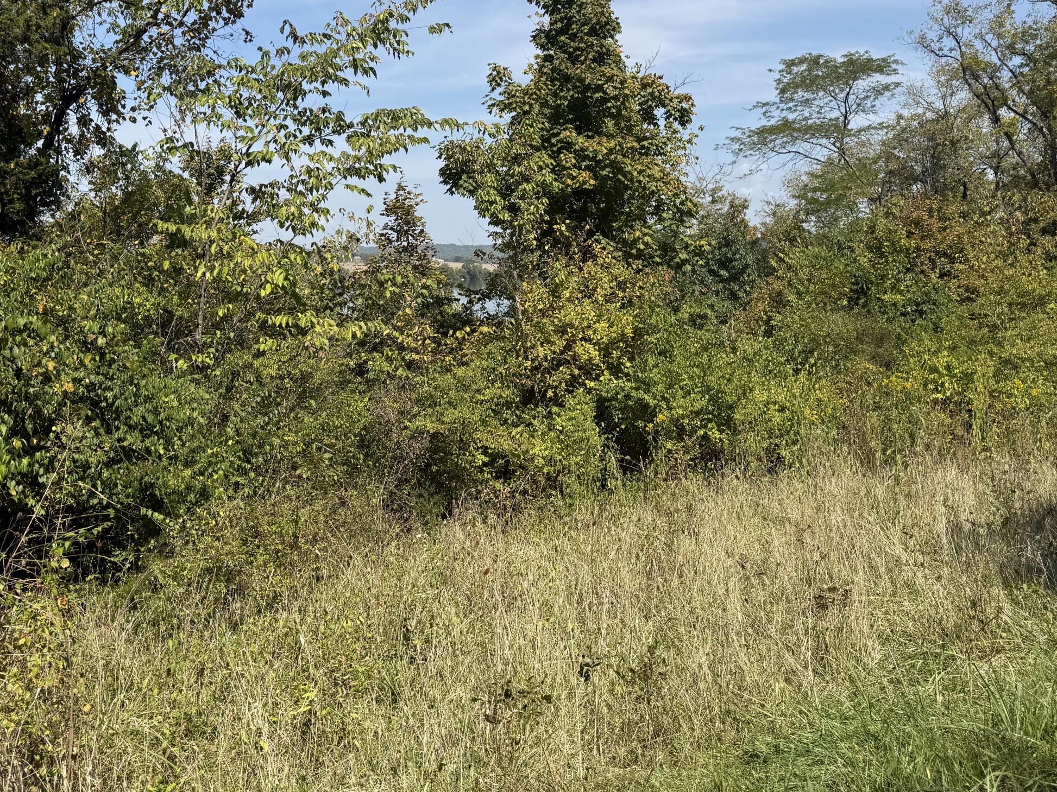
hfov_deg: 50.1
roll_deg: +0.3
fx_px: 1130
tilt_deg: +3.0
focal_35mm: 37
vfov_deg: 37.8
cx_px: 527
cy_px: 208
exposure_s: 1/4975
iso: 80
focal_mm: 6.76
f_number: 1.78
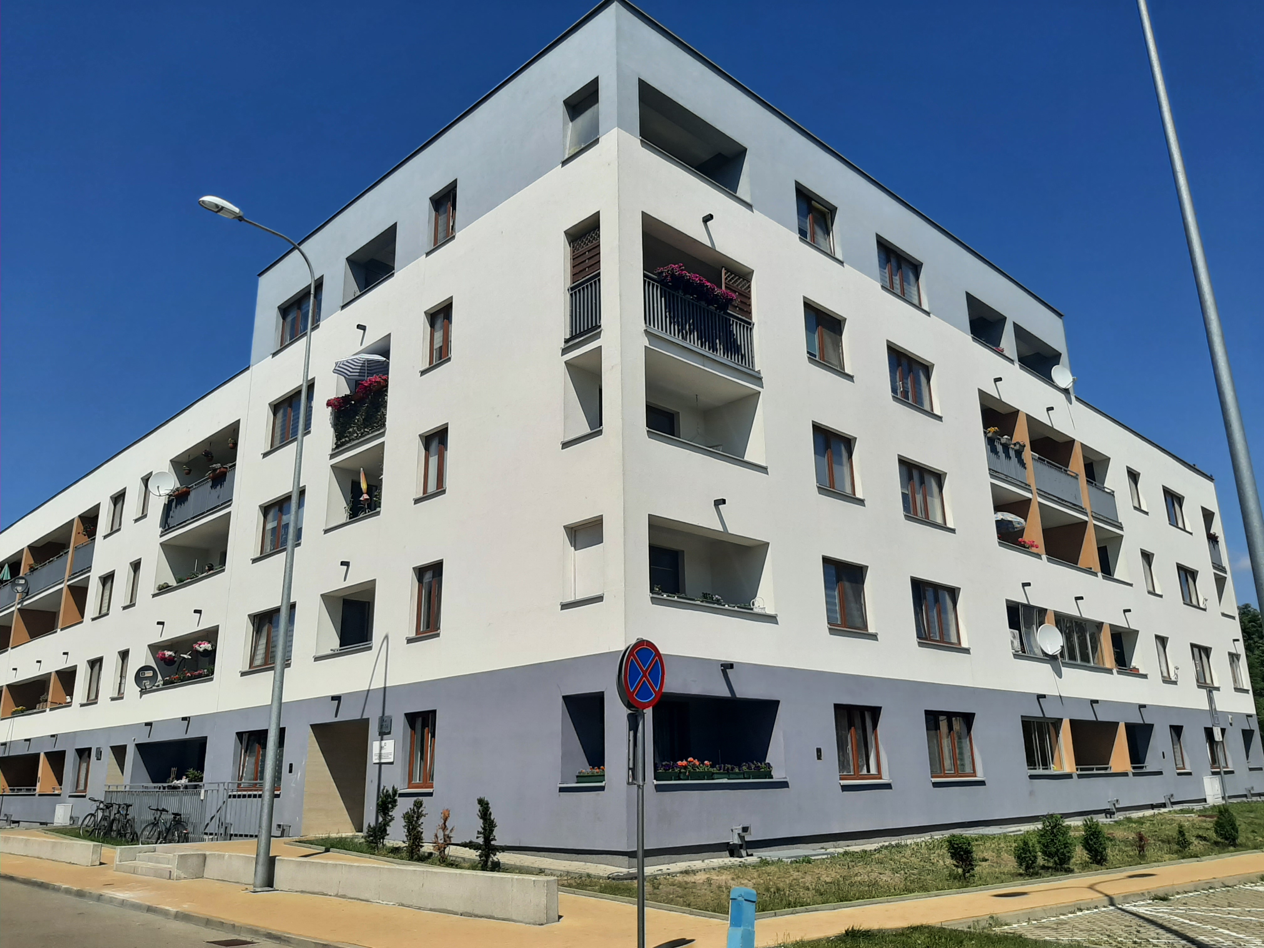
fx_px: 949
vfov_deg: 53.1
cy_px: 474
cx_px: 632
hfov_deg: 67.3
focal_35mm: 26
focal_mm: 3.93
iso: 40
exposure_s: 1/6369
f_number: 1.7
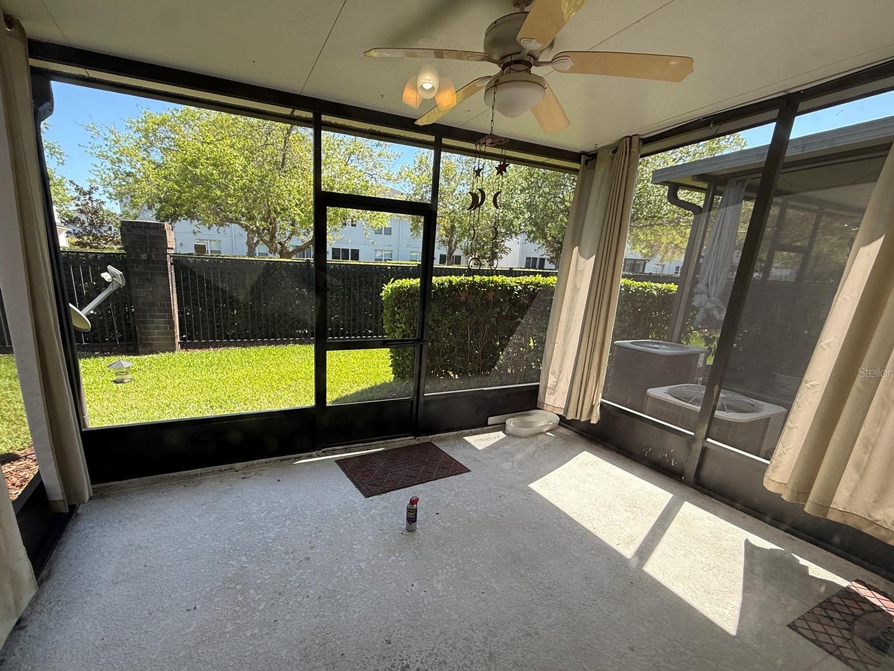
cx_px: 407
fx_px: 413
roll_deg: -3.1
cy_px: 372
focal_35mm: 16
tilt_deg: -15.0
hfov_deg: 94.3
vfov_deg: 77.8
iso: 50
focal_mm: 2.22
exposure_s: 1/207
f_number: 2.2
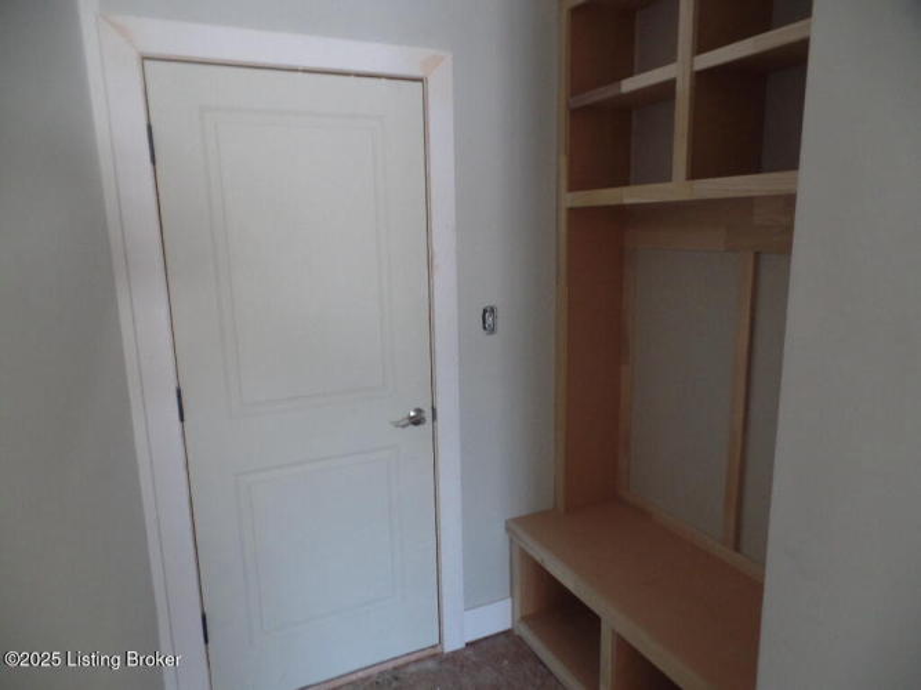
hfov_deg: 73.9
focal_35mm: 23
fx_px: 612
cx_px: 460
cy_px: 345
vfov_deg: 58.9
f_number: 2.8
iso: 200
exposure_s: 1/30
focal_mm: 4.1
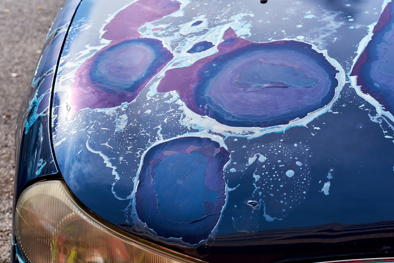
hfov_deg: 23.9
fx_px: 930
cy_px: 132
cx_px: 197
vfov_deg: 16.1
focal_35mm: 85
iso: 100
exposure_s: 1/320
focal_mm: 85
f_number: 8
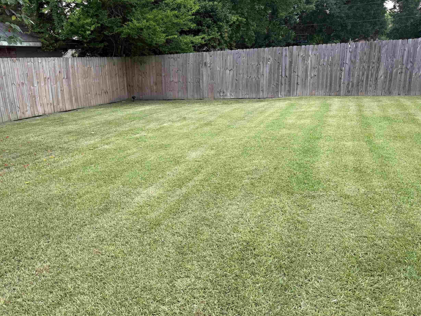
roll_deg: +2.4
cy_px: 180
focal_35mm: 30
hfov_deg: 59.7
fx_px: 365
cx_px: 178
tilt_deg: -16.8
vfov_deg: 46.7
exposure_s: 1/368
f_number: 1.78
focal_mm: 6.76
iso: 80
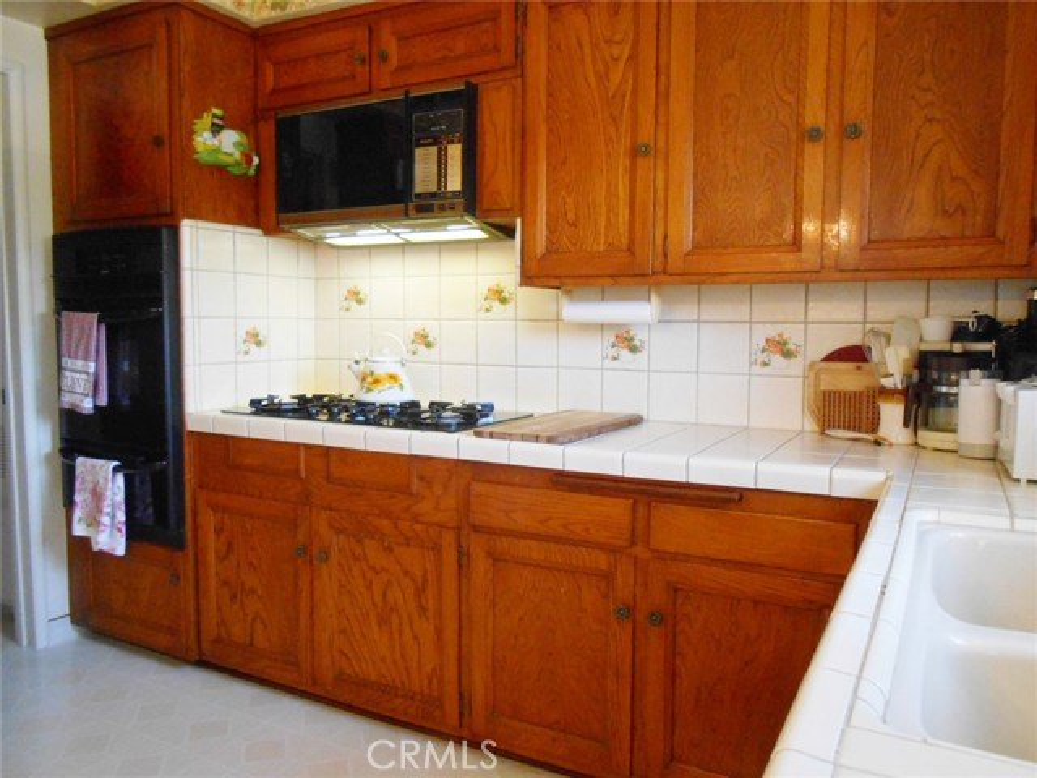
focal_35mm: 26
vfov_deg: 53.1
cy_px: 389
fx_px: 779
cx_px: 518
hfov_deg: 67.3
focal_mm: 4.6
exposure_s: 1/30
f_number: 3.5
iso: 400
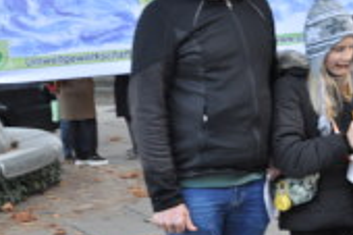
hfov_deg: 19.9
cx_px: 243
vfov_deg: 13.4
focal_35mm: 102
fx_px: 1001
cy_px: 141
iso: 400
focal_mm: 29
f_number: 5
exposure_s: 1/80
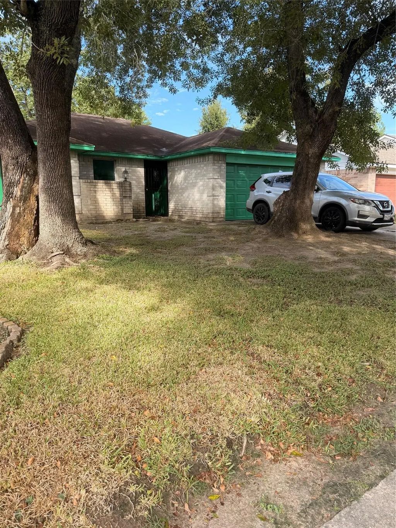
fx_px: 366
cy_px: 264
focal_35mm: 24
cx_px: 198
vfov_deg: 71.6
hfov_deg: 56.8
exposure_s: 1/1727
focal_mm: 6.76
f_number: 1.78
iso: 100
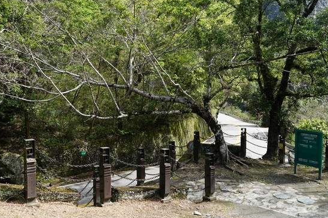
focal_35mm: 35
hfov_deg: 54.4
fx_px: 319
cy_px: 98
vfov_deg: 37.7
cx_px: 154
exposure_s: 1/500
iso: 400
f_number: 5.6
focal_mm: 24
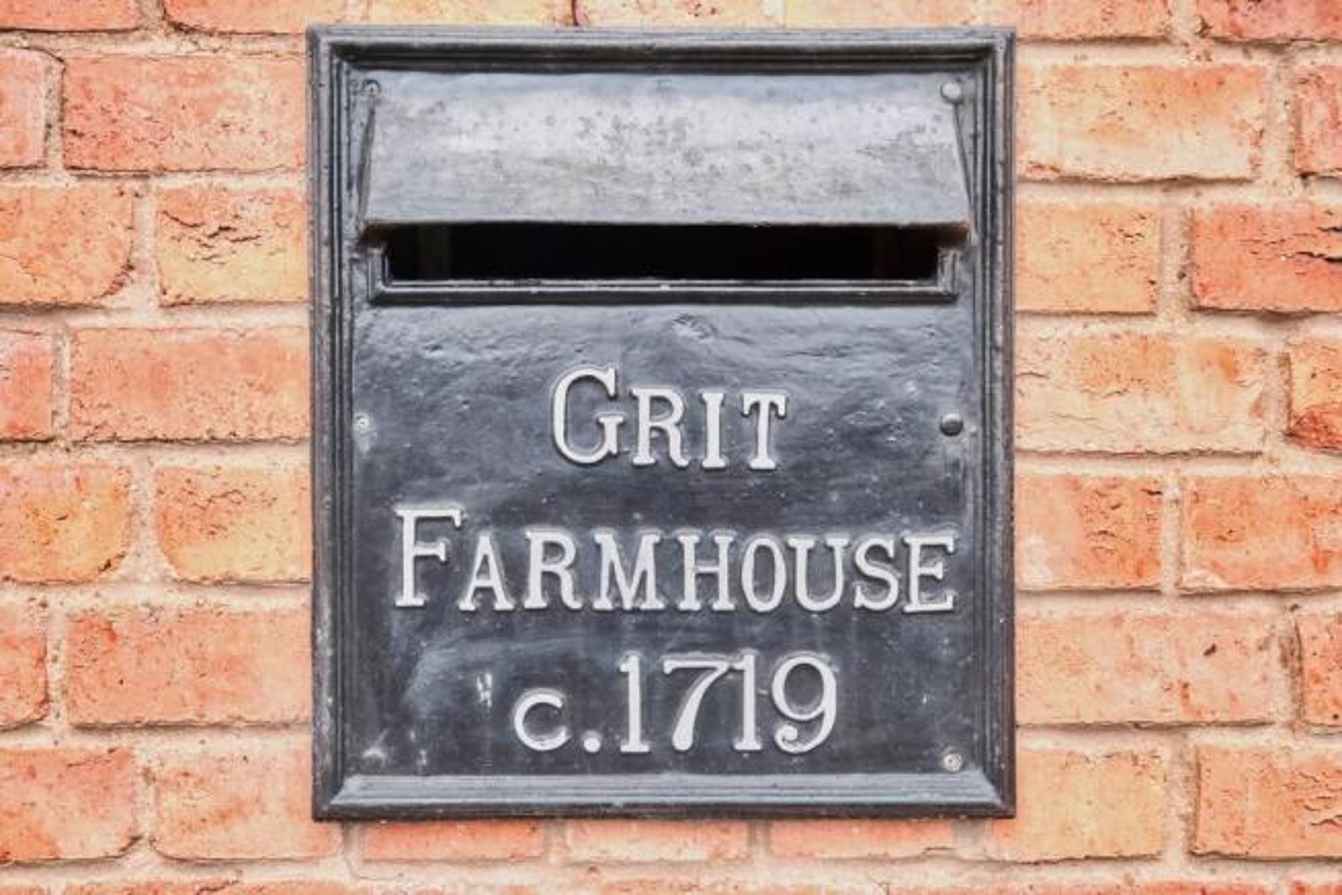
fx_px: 1342
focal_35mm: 36
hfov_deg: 53.1
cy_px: 448
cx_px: 671
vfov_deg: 36.9
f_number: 8
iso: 640
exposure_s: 1/200
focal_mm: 24
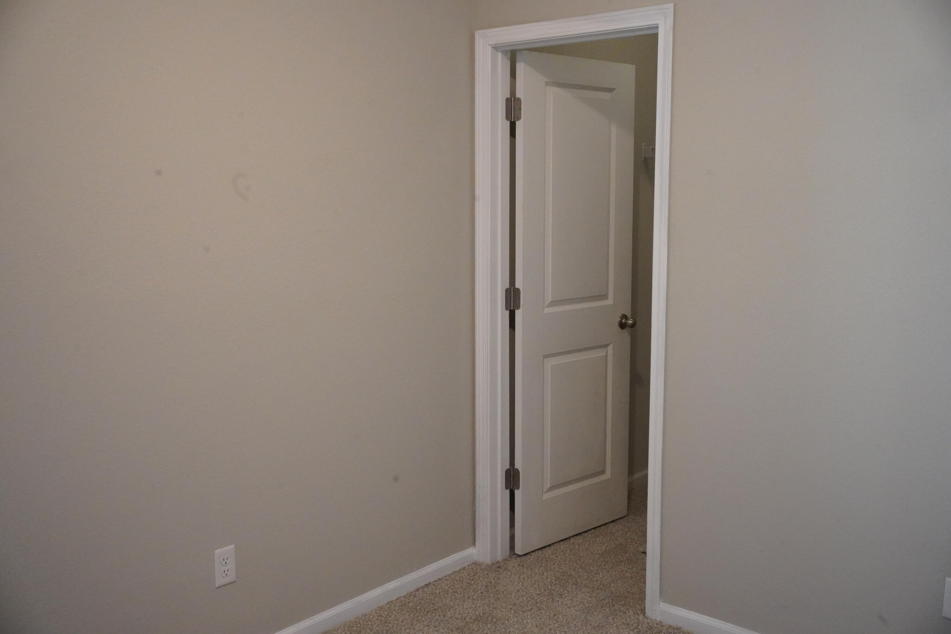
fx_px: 925
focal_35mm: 35
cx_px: 476
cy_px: 317
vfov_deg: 37.9
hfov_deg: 54.4
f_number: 13
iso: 12800
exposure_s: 1/60
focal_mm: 35
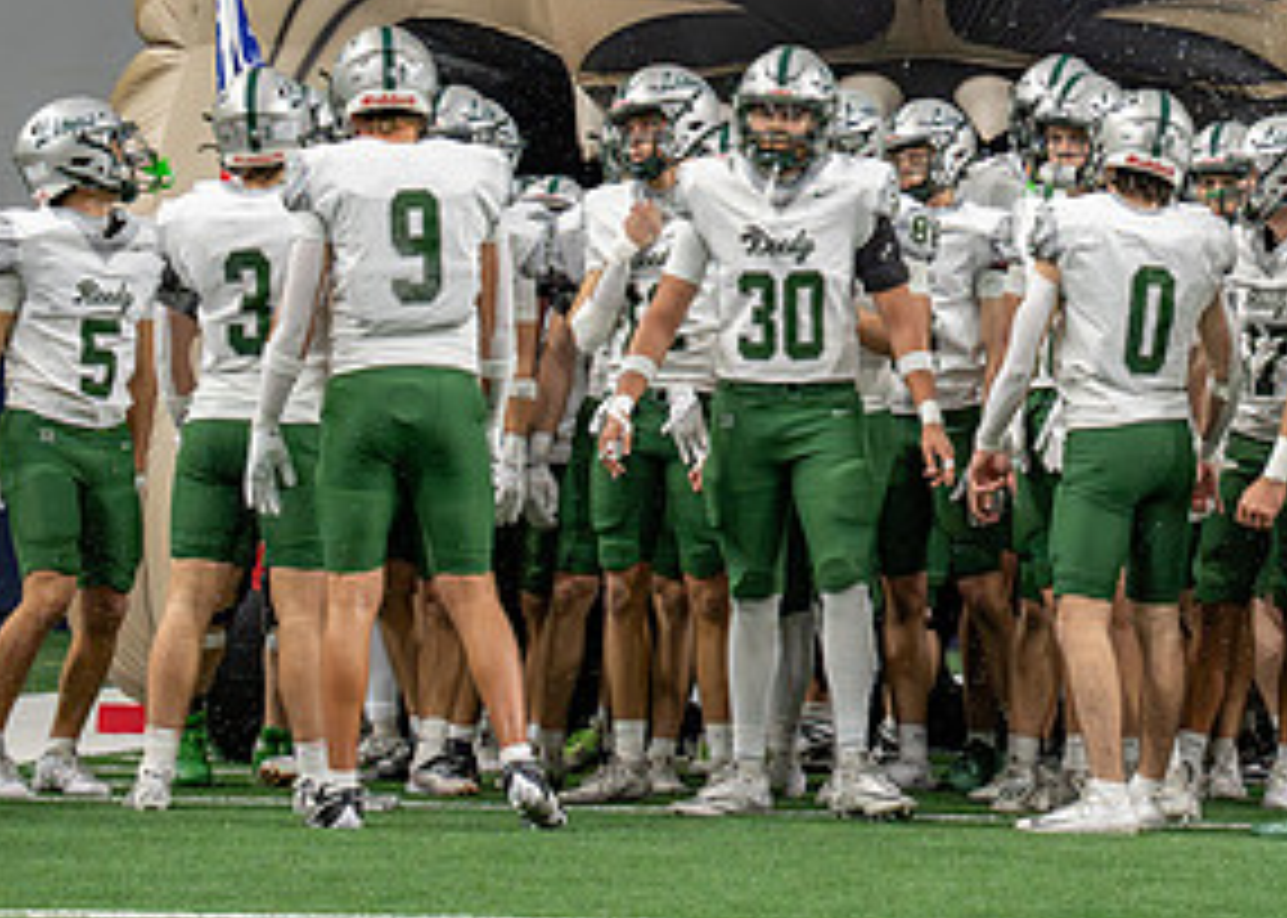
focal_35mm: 186
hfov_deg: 10.8
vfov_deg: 7.7
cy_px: 76
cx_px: 1147
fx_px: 6795
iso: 5000
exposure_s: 1/1000
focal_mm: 70
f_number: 4
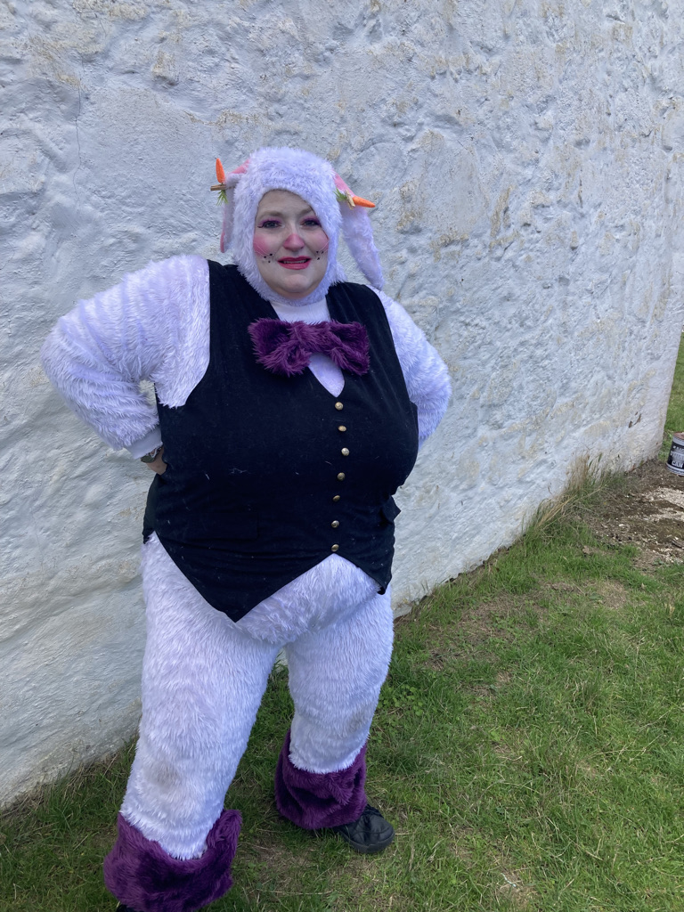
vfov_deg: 63.4
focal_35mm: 28
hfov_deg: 49.7
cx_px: 342
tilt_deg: -16.6
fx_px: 738
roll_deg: -2.0
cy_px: 456
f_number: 1.8
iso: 20
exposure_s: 1/552
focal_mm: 3.99
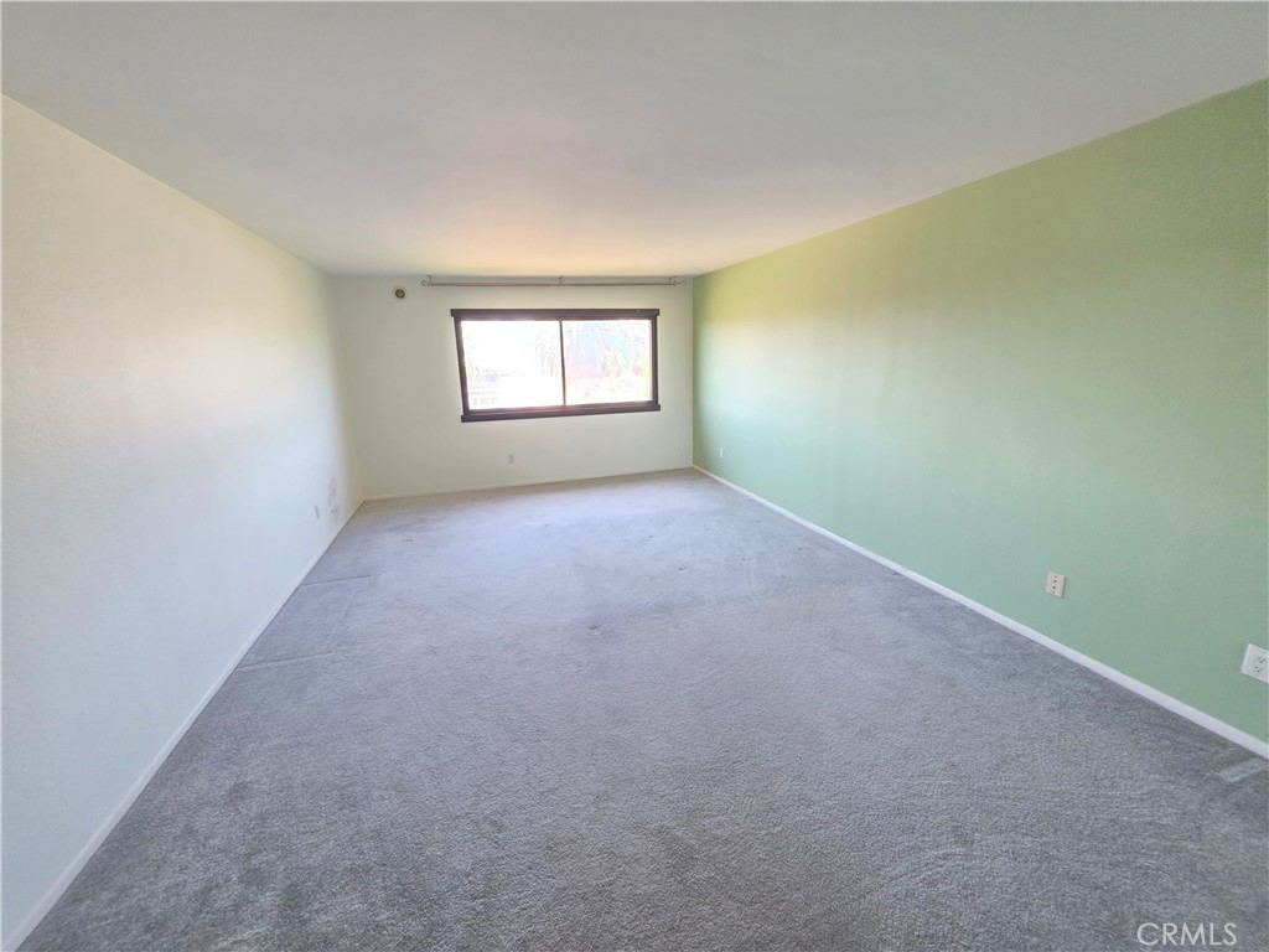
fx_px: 477
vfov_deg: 89.9
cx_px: 634
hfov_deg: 106.2
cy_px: 476
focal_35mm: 13
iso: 250
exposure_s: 1/120
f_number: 1.9
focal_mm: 2.2
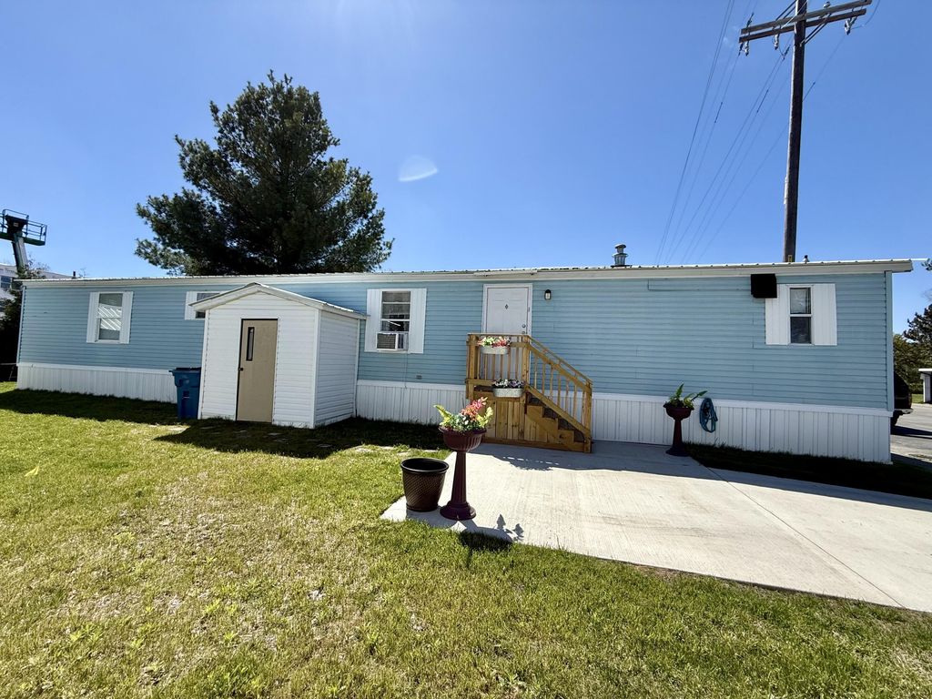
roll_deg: -2.3
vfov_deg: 85.7
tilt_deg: +1.1
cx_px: 466
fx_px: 377
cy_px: 350
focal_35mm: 14
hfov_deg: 102.1
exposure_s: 1/2092
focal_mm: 2.22
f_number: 2.2
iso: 50
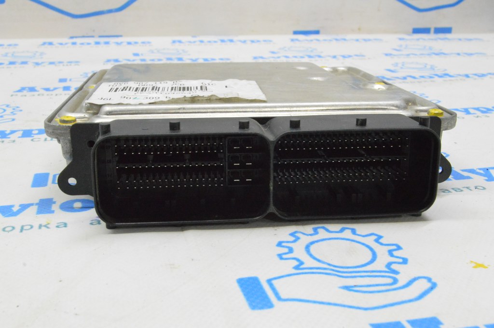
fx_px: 617
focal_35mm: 45
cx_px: 247
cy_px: 164
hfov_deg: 43.6
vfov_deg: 29.8
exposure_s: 1/15
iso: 6400
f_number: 20
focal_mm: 30
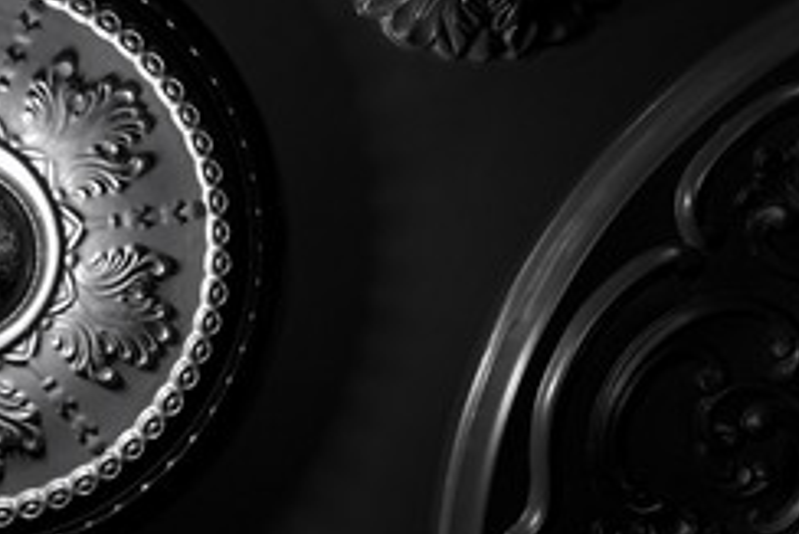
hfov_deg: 17.7
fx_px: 2487
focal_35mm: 112
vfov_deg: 12.2
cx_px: -65
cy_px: 295
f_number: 4
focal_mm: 35
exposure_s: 1/40
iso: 900
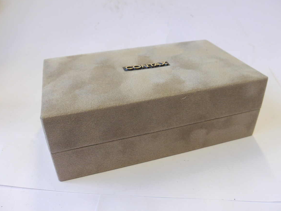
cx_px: 143
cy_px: 106
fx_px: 268
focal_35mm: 33
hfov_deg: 55.3
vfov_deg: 42.9
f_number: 7.1
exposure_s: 1/80
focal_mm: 16
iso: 800
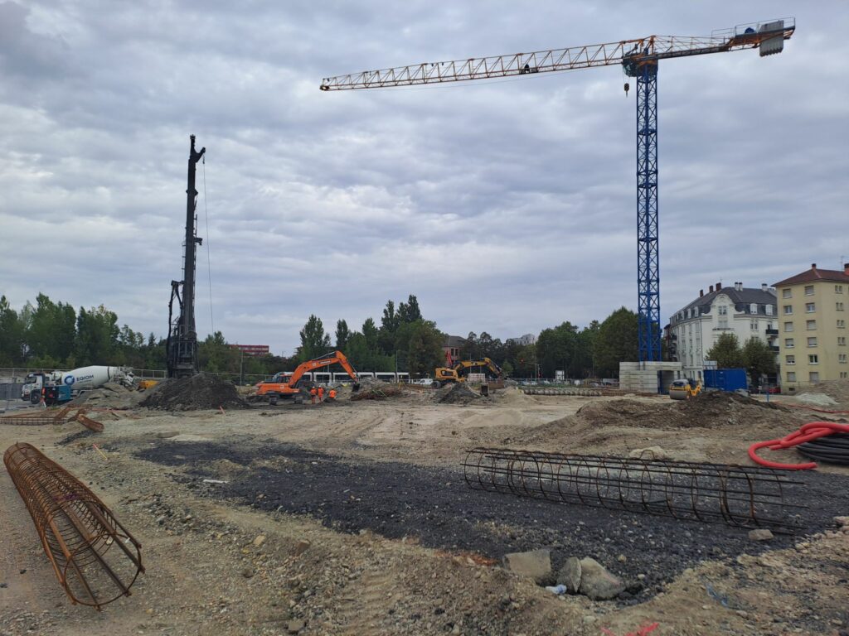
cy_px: 318
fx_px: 613
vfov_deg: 54.9
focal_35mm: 25
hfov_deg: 69.4
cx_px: 424
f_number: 1.8
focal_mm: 4.65
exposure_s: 1/635
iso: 32
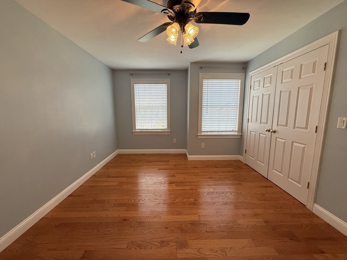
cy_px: 130
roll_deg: -0.2
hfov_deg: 102.1
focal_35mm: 14
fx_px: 140
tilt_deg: -7.3
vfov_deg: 85.7
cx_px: 174
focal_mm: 2.22
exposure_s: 1/120
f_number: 2.2
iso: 125
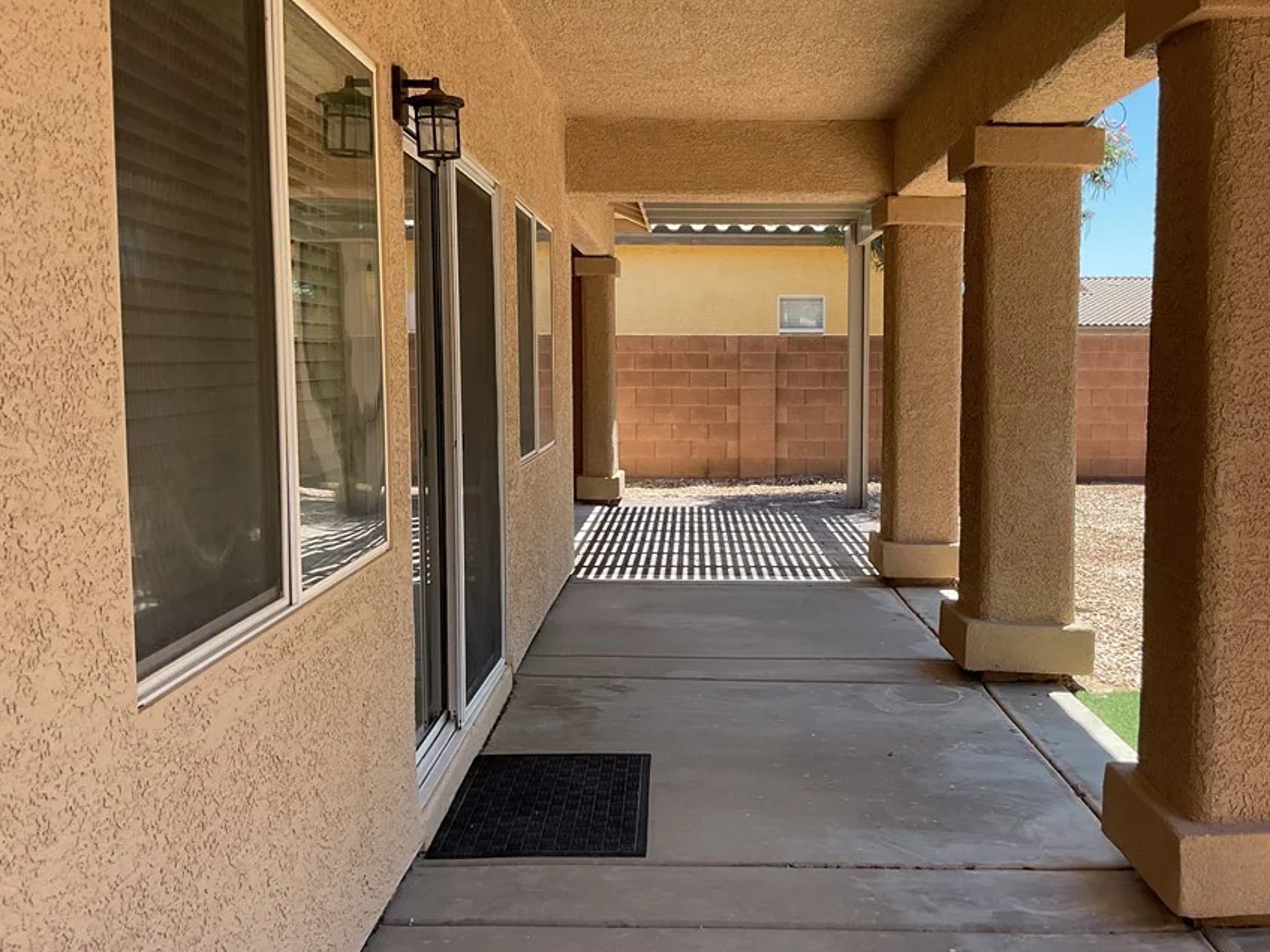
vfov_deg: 40.7
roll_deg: -2.2
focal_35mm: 35
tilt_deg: -7.8
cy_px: 466
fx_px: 1284
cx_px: 752
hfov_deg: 52.3
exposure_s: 1/367
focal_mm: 3
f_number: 1.8
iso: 16
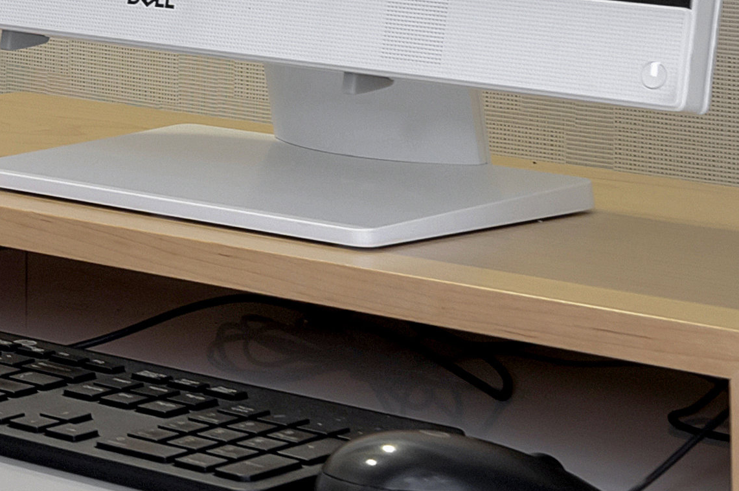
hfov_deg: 11.1
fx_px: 3261
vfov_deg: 8.3
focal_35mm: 159
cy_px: -354
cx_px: -974
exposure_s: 1/2.5
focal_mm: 30
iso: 320
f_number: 8
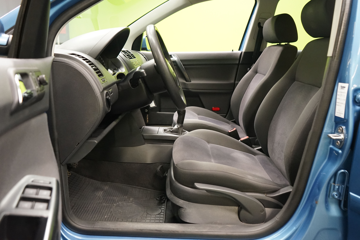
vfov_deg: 46.4
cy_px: 120
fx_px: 280
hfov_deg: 65.5
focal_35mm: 28
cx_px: 180
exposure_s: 1/50
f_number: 5
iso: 4000
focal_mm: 28
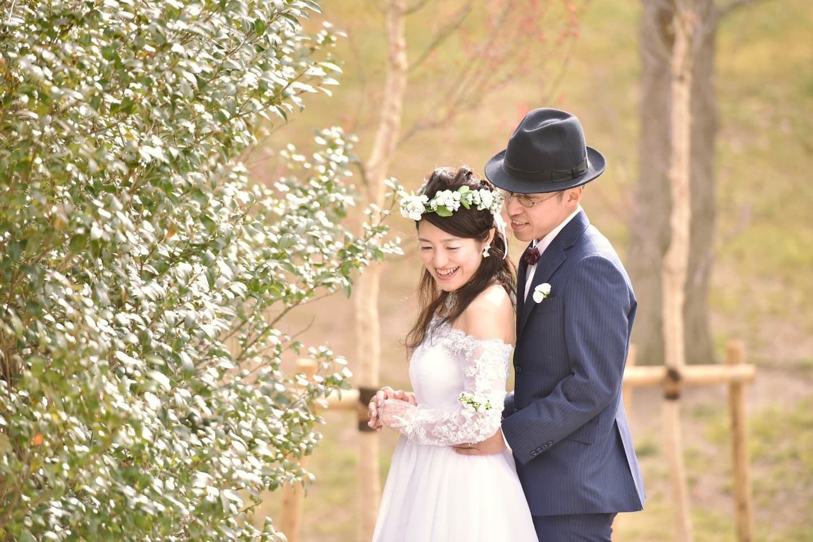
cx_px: 406
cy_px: 271
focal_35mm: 200
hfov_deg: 10.3
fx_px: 4518
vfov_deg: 6.9
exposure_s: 1/2000
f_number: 4
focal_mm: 200
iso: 1000
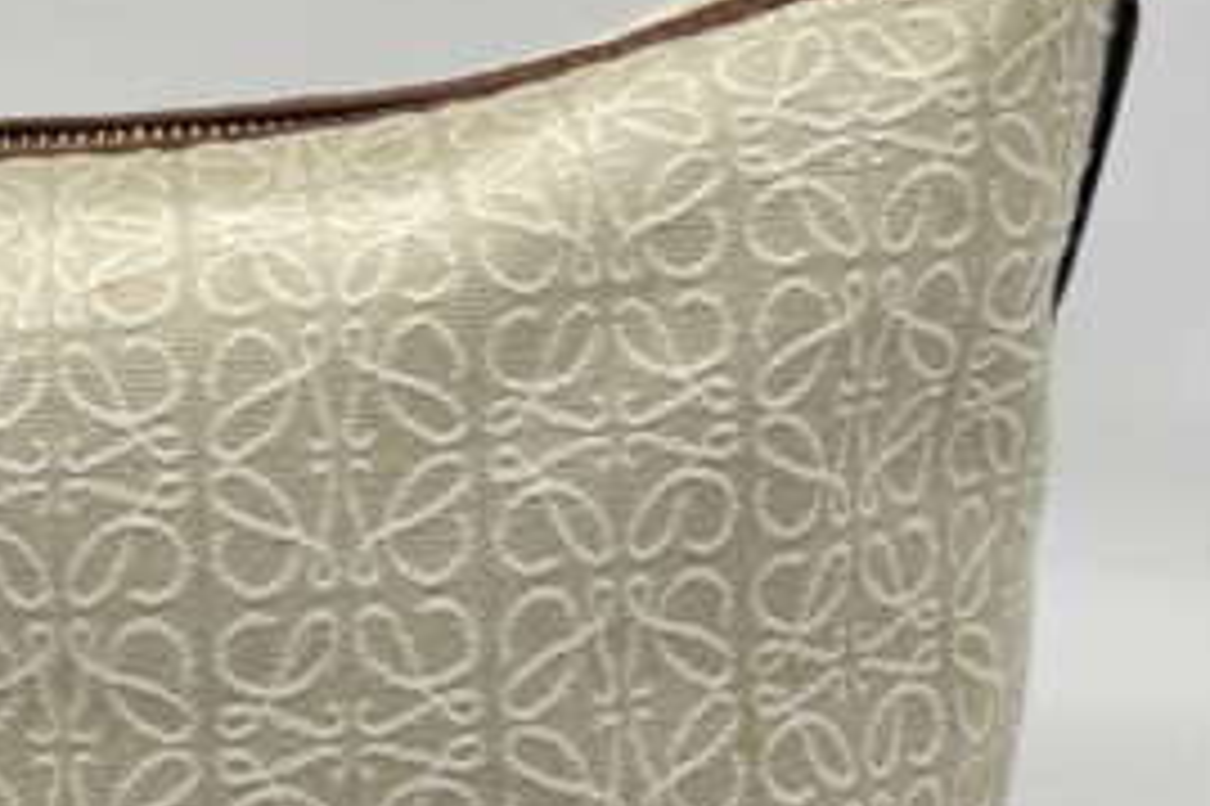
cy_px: 257
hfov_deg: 19.3
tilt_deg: -10.1
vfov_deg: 13.3
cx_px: 18
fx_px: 3460
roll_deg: +0.4
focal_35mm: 103
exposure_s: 1/162
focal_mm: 5.7
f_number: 1.5
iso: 40
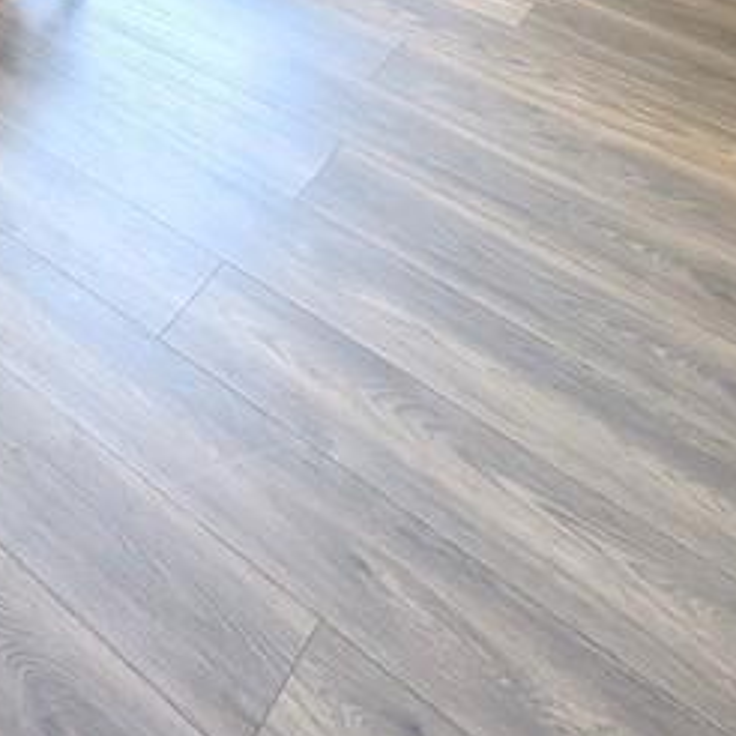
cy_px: -230
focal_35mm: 44
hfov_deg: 32.0
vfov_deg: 30.1
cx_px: -145
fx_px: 1058
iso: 47
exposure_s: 1/78
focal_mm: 2.02
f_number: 1.7
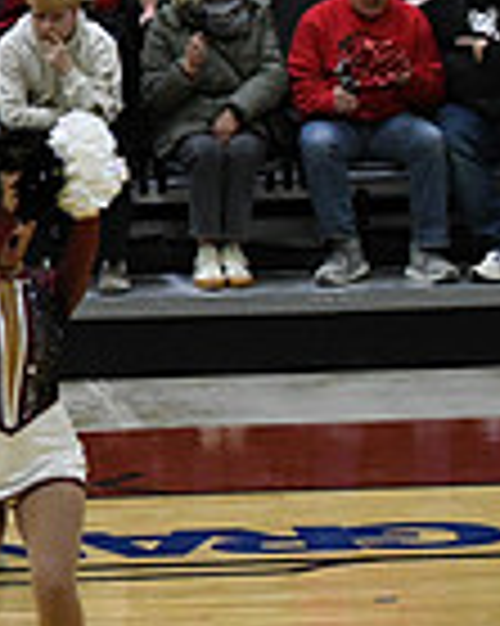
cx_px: -734
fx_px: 7611
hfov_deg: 3.7
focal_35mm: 411
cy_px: 394
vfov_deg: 4.7
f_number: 4
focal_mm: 70
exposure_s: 1/500
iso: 4000
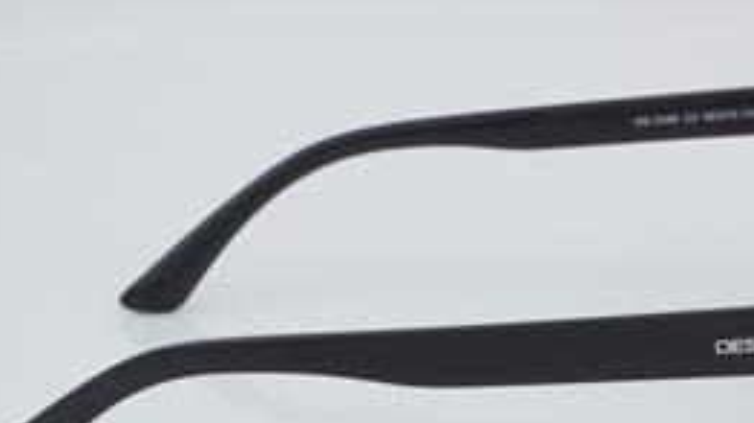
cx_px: 507
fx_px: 2398
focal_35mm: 120
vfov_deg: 10.0
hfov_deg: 17.8
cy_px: 351
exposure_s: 1/4
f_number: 32
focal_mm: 50
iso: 100
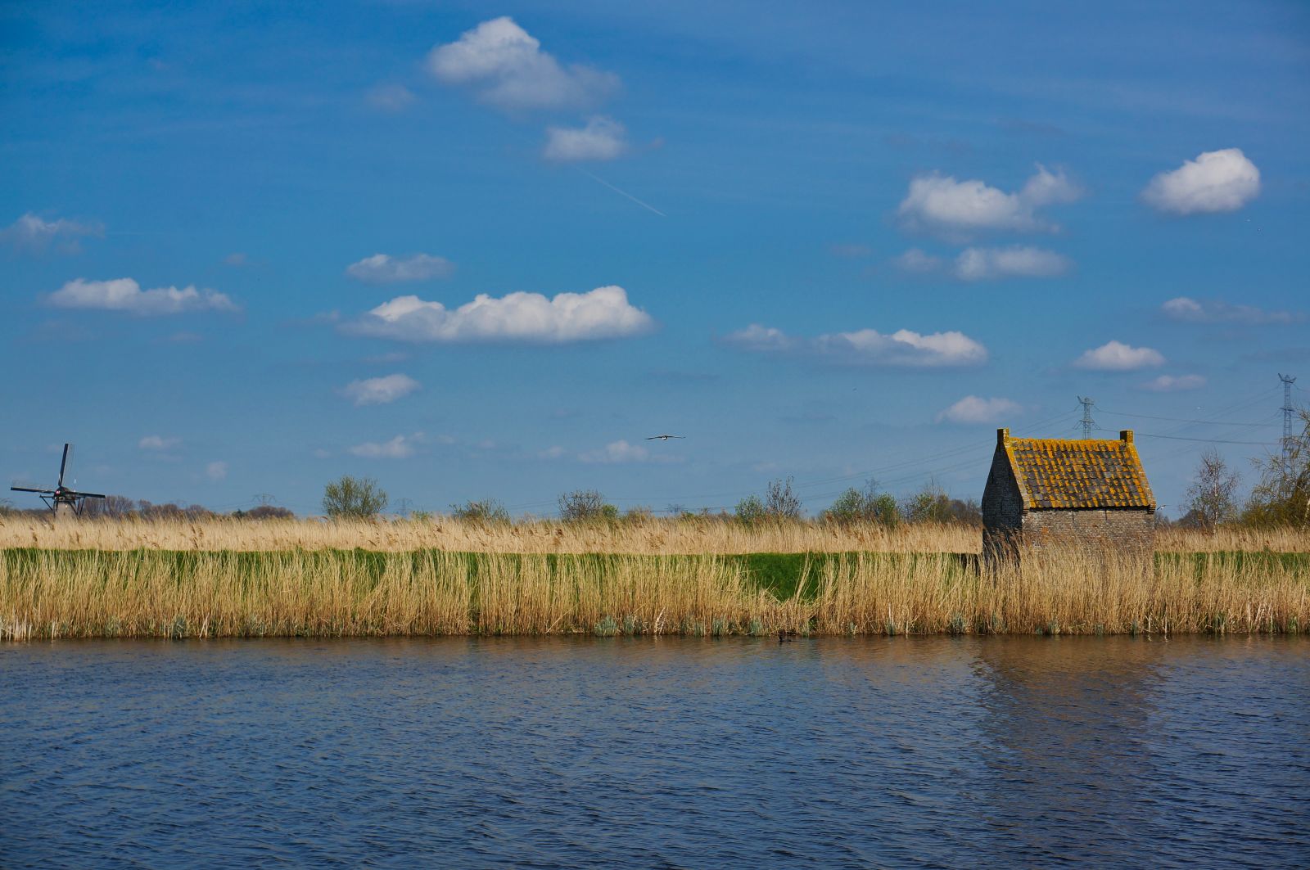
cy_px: 435
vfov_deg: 22.0
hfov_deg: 32.7
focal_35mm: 62
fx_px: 2235
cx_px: 655
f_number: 8
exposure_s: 1/500
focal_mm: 41
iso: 100
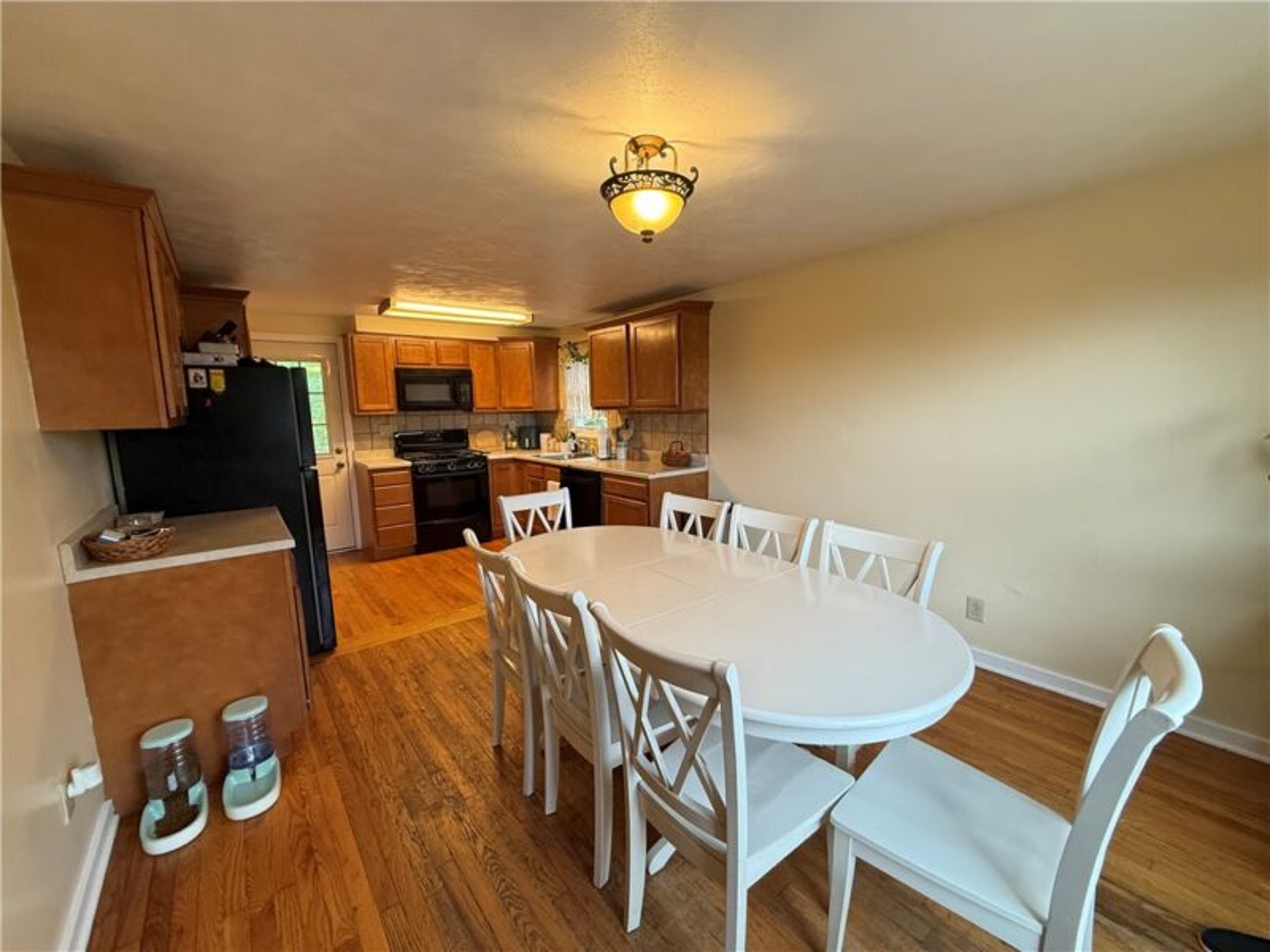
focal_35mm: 14
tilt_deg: -8.3
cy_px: 476
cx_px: 635
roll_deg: +0.9
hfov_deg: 102.1
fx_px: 514
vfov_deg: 85.7
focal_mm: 2.22
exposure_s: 1/60
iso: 250
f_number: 2.2
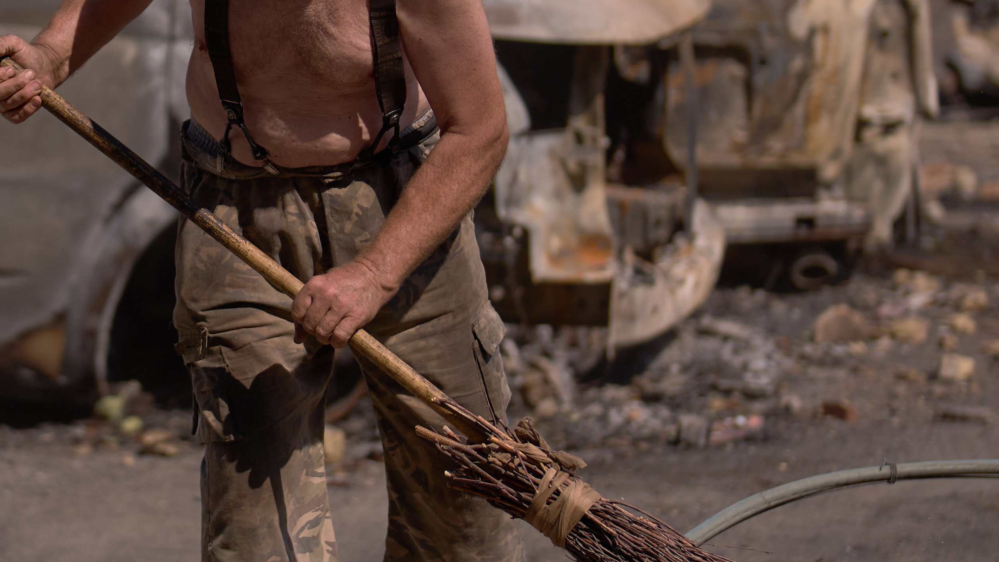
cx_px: 166
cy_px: 136
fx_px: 4742
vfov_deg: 6.8
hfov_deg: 12.0
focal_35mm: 179
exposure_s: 1/20000
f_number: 1.2
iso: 100
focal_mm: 50
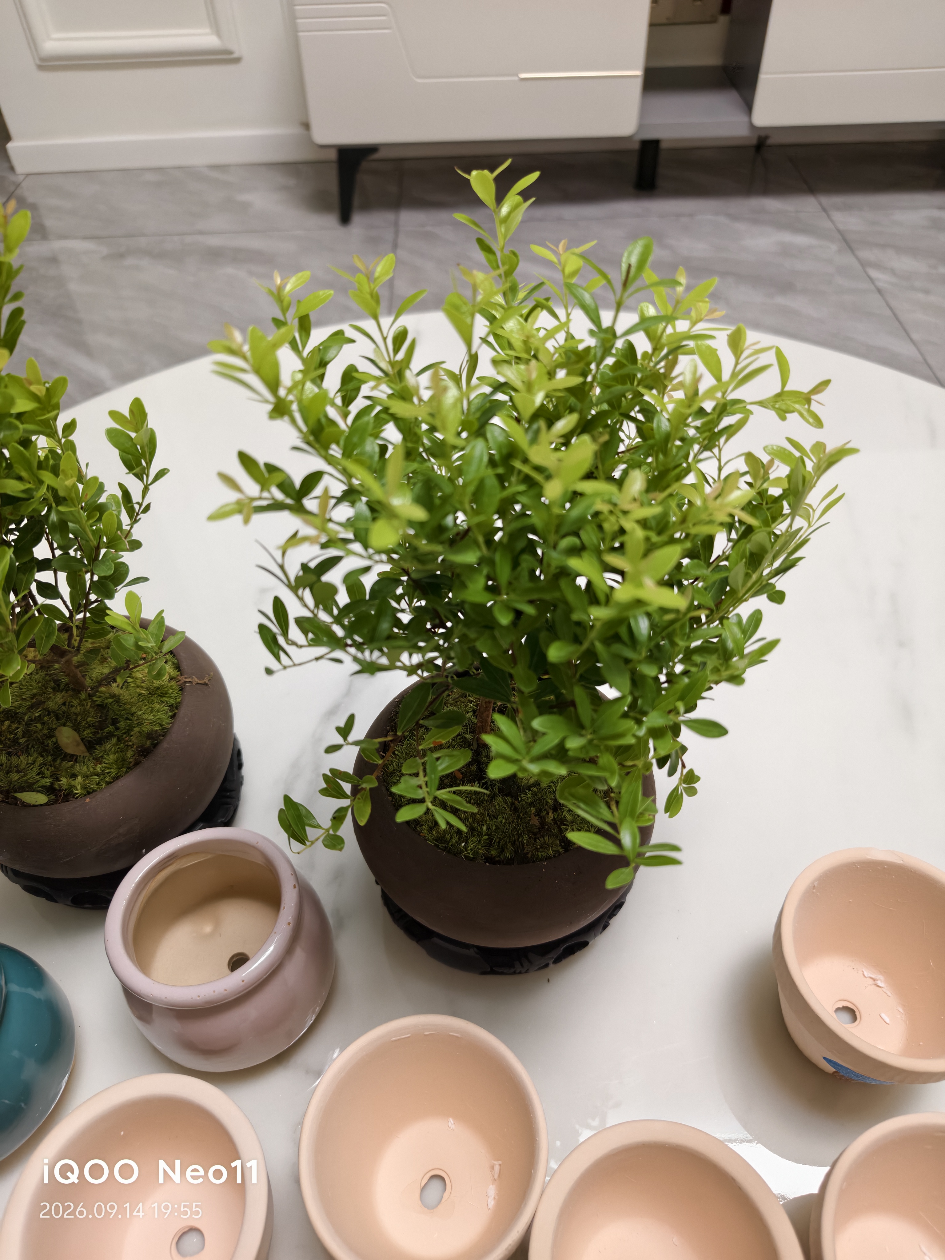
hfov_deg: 58.9
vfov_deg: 73.9
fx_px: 837
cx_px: 472
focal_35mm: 23
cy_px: 630
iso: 198
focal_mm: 5.56
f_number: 1.88
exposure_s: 1/100
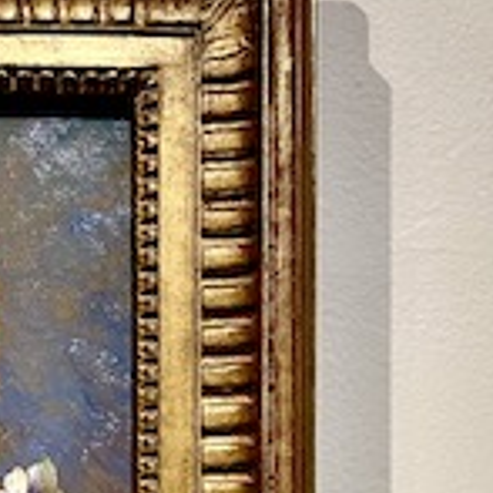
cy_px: 610
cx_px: 111
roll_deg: +1.1
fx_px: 1515
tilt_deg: +0.5
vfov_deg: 17.5
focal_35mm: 94
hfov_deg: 18.3
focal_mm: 5.1
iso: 160
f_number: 1.6
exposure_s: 1/60
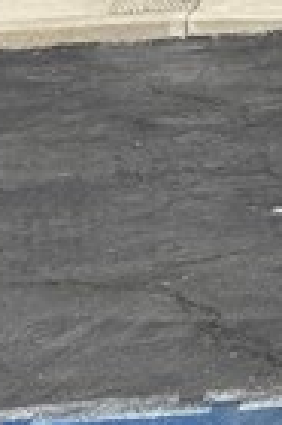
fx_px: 2155
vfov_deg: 10.0
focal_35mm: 183
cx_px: 1119
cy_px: -562
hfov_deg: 6.2
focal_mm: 6.76
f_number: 1.78
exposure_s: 1/5714
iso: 80
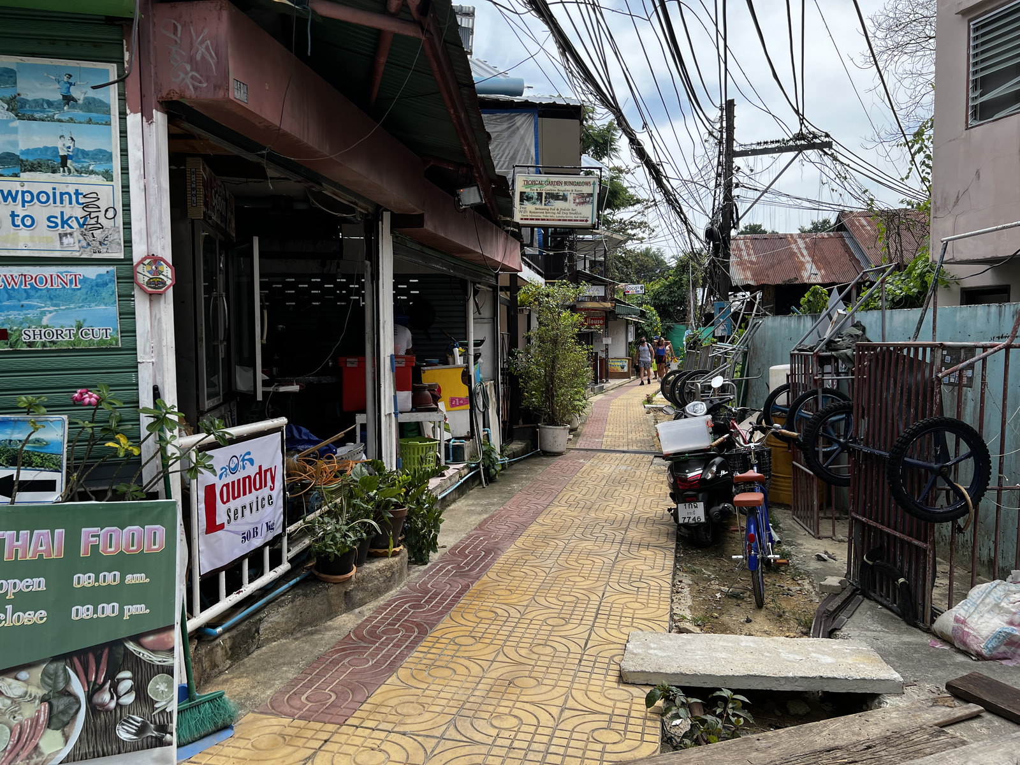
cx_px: 510
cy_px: 382
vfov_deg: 53.1
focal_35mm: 26
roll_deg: +0.7
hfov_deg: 67.3
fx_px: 766
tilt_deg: -4.1
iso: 50
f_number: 1.5
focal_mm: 5.7
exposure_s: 1/1553
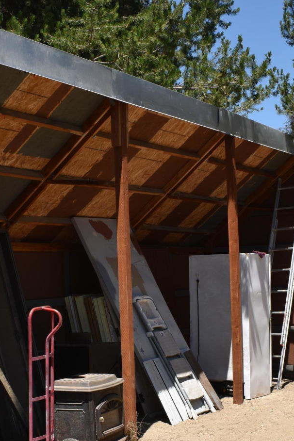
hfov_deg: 20.6
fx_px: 808
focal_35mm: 66
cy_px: 322
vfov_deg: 30.1
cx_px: 105
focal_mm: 20
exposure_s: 1/200
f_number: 11
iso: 100
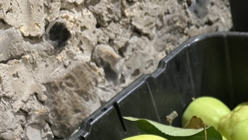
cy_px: 265
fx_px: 401
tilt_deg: -49.9
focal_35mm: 61
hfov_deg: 33.4
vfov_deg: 16.1
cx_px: 199
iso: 200
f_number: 1.5
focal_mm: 5.7
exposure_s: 1/50
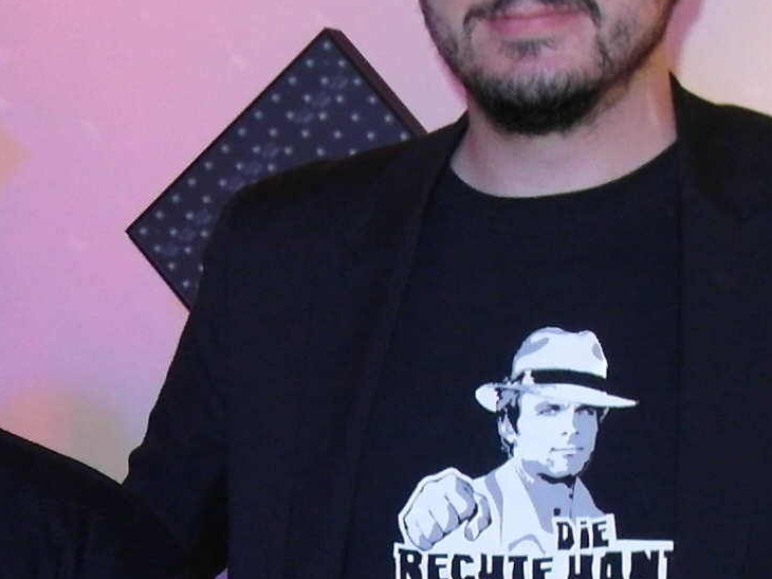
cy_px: 616
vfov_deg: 12.2
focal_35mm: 120
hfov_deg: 16.0
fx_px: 2675
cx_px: -71
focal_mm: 5.2
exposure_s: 1/30
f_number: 2.5
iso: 200
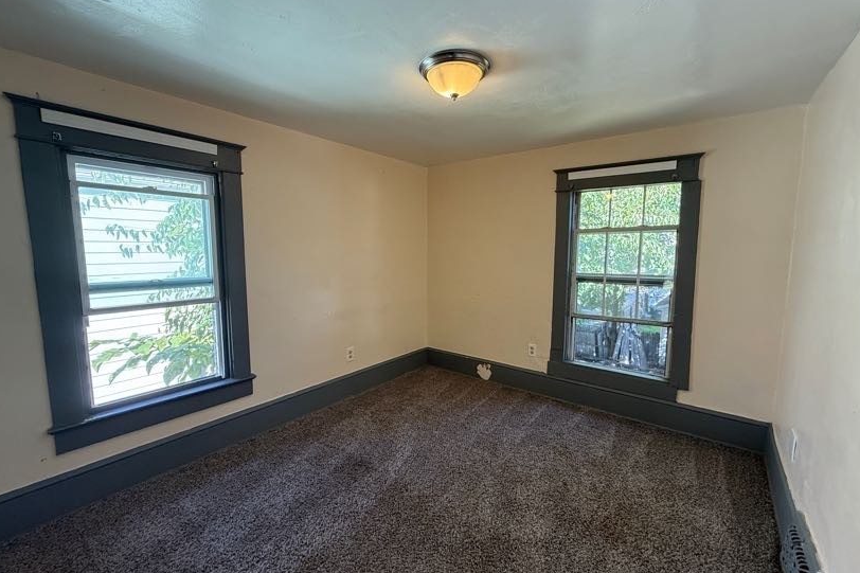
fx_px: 358
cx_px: 431
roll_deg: -0.2
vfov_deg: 77.3
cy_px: 288
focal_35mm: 15
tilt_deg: -6.7
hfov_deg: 100.4
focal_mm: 2.22
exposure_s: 1/99
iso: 250
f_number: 2.2
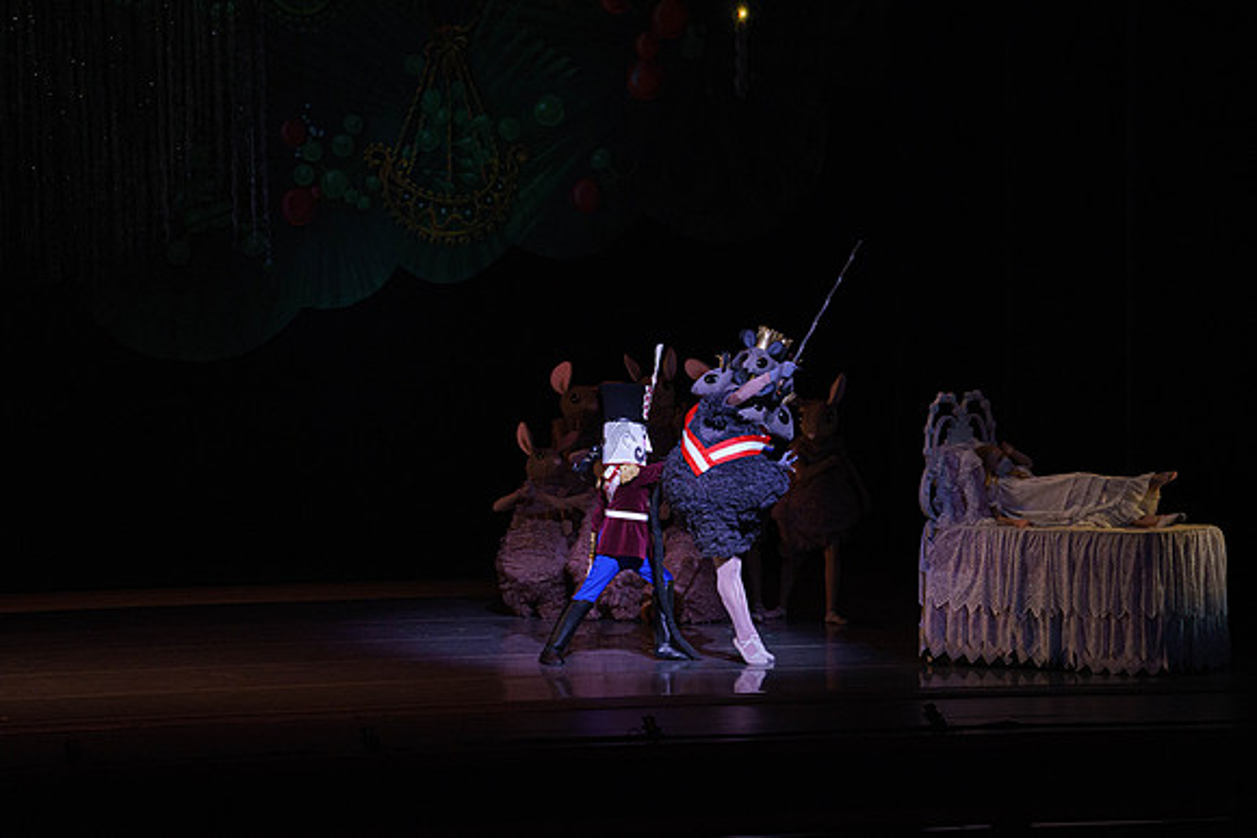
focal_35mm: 179
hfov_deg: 11.5
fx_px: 6251
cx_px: 628
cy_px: 419
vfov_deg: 7.7
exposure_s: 1/320
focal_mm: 179
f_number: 9
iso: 5000
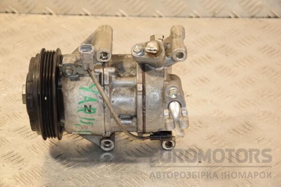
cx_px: 140
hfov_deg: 18.2
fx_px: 878
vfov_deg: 12.2
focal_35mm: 112
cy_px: 94
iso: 800
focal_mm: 75
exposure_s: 1/200
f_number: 5.6
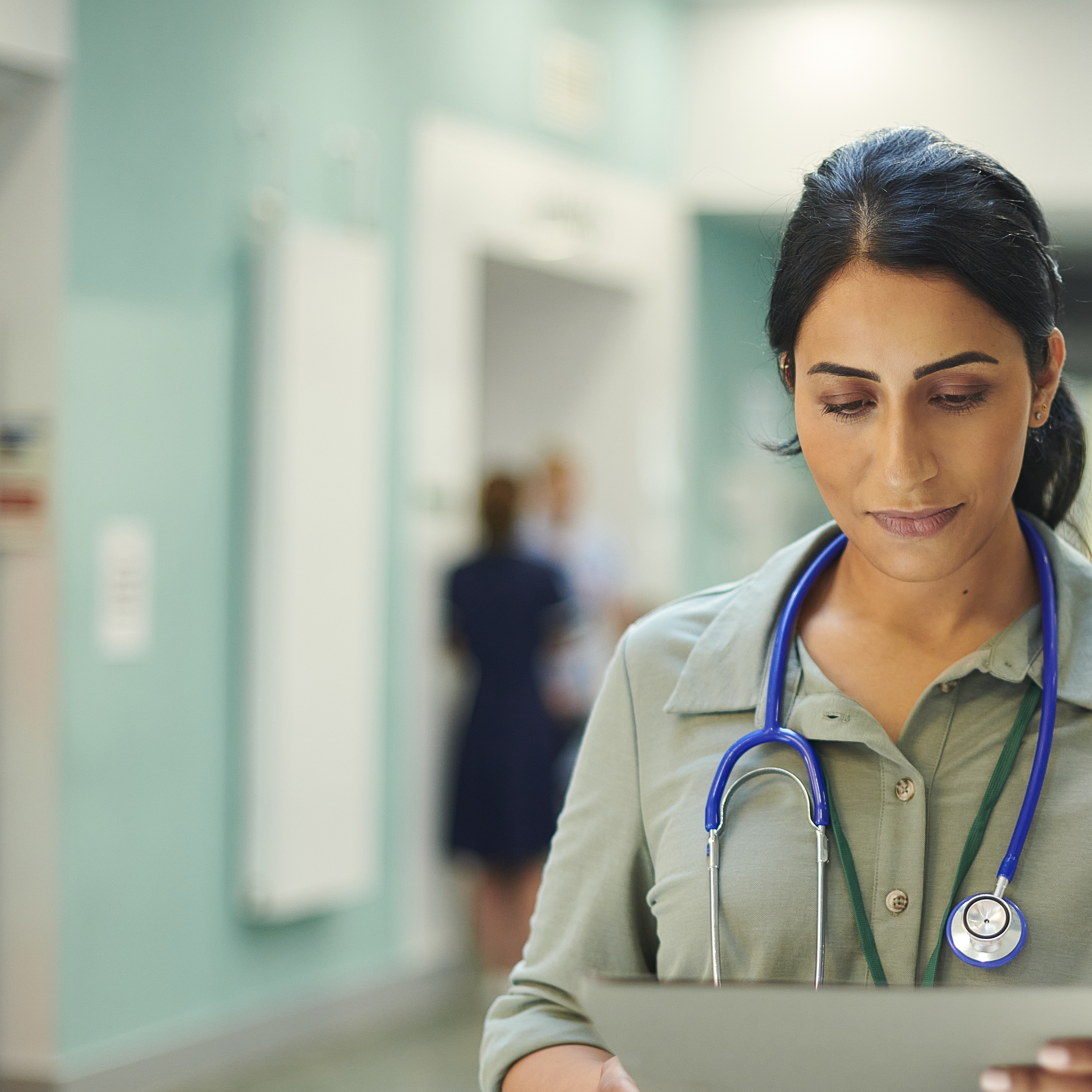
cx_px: 854
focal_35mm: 84
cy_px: 619
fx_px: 2998
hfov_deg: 20.4
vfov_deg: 20.6
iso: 640
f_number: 2
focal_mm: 50
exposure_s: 1/500
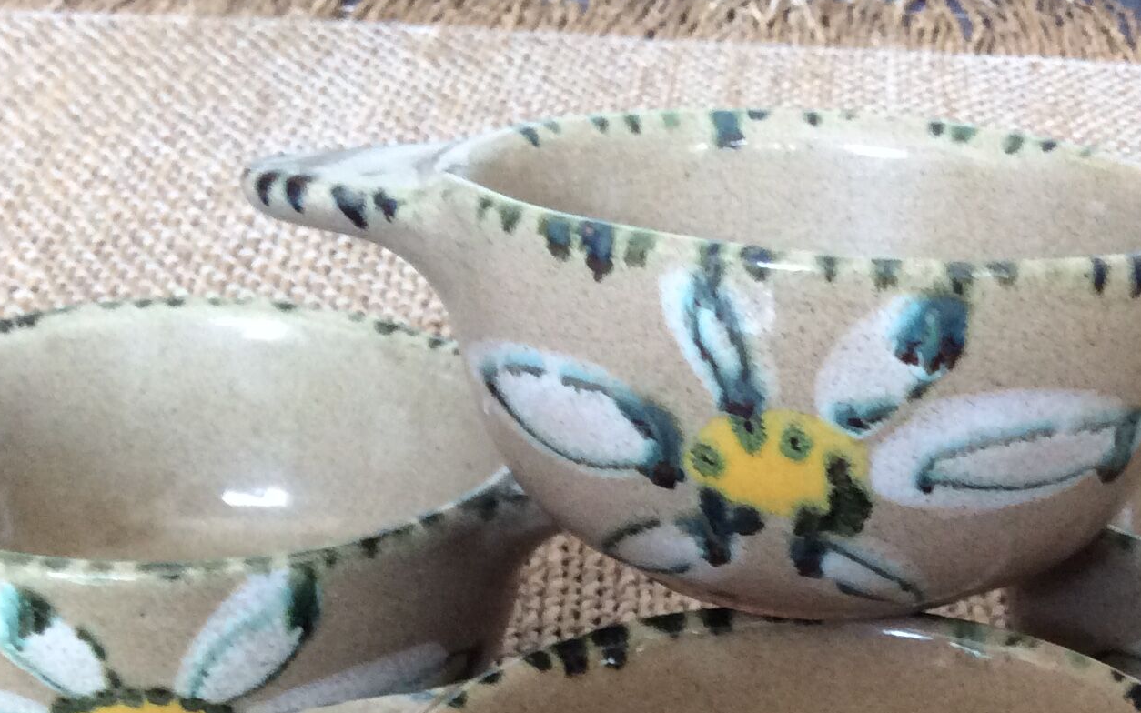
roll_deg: -1.2
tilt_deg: -32.4
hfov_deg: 29.1
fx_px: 2177
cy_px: 814
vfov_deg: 17.9
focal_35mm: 70
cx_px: 790
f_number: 2.4
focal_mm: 3.3
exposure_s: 1/25
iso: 125
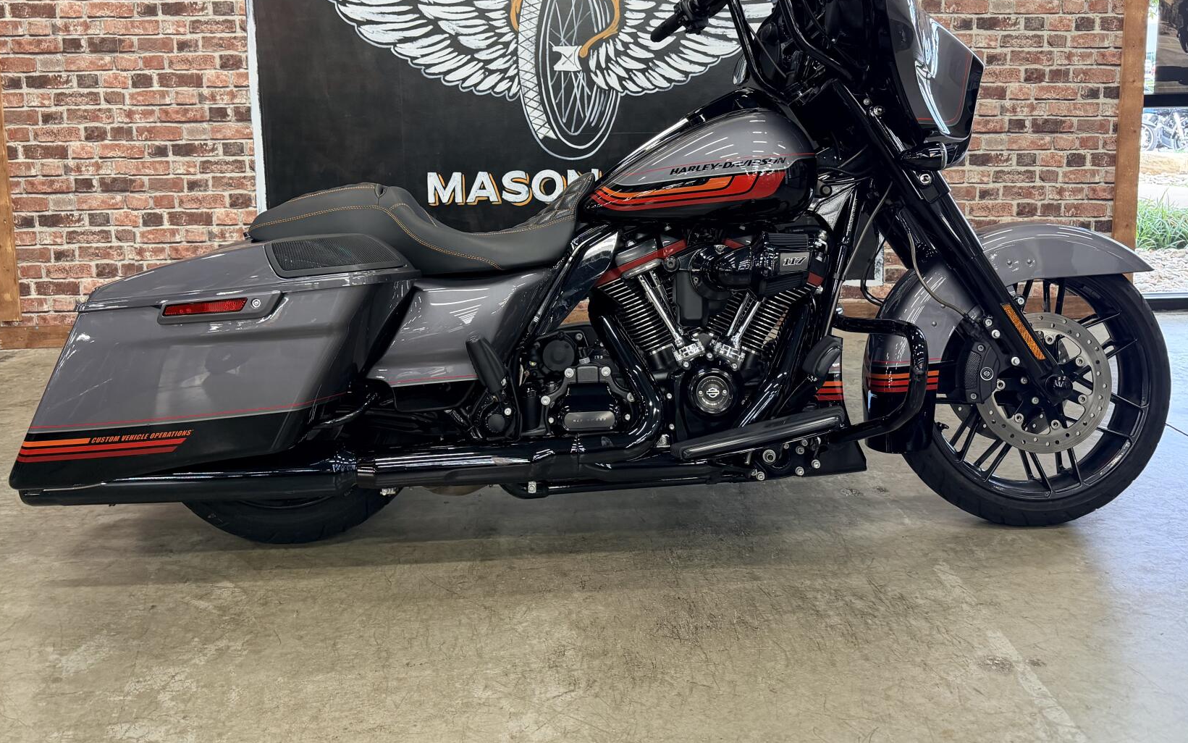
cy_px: 221
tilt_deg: -7.8
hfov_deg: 61.2
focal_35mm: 31
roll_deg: +0.3
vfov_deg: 39.9
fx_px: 1004
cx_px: 577
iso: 160
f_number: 1.78
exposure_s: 1/60
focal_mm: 6.76
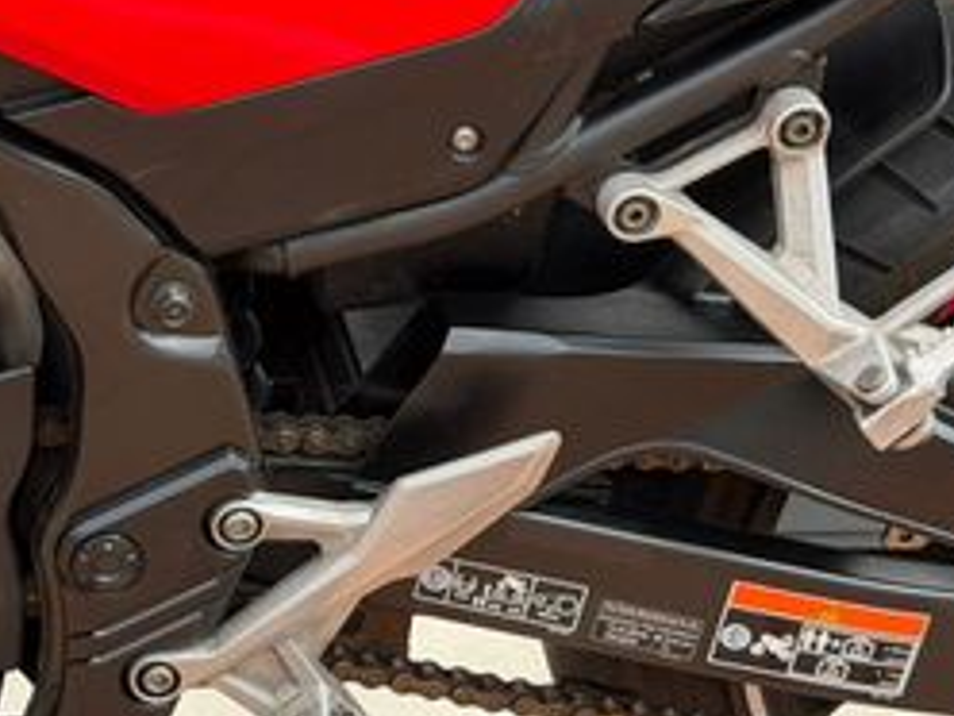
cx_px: -158
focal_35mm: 124
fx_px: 3417
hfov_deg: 15.4
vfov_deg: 11.9
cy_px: 139
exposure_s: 1/1715
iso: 100
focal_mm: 6.76
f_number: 1.78
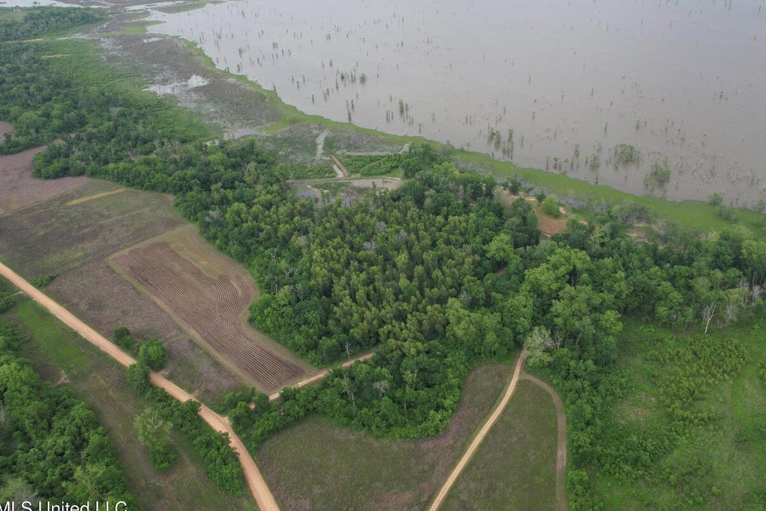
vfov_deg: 46.2
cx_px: 422
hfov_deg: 65.3
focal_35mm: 28
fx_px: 596
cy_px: 213
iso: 100
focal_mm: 8.4
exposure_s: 1/350
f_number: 2.8
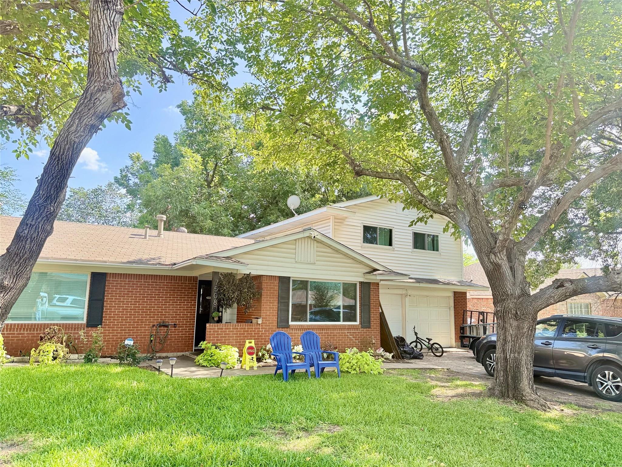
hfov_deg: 71.6
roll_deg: -1.5
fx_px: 431
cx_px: 311
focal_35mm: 24
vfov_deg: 56.8
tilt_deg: +8.2
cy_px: 234
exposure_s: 1/524
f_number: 1.78
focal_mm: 6.76
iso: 100
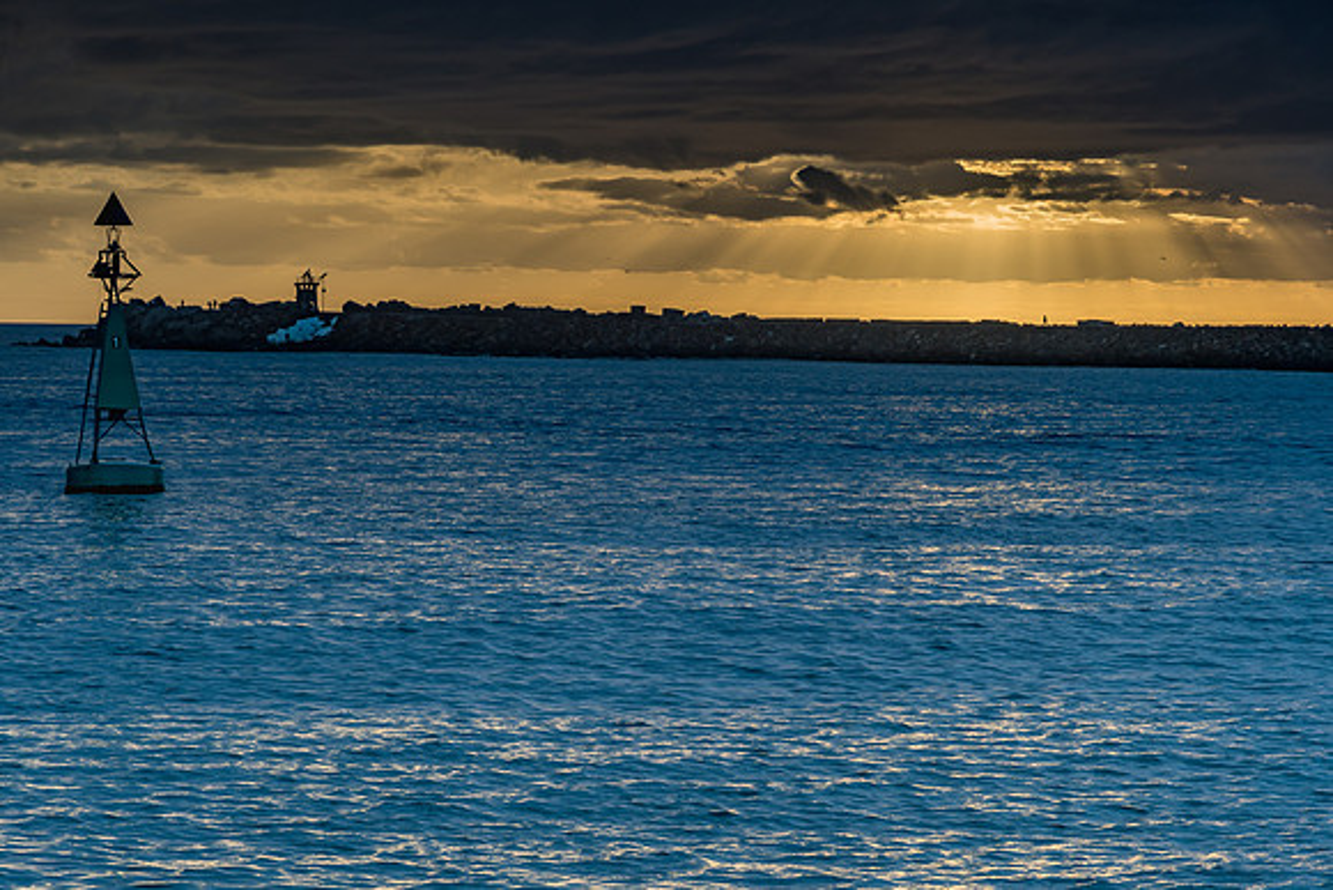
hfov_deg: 16.9
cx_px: 666
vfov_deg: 11.3
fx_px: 4480
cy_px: 445
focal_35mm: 121
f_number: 8
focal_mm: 80
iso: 100
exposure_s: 1/100
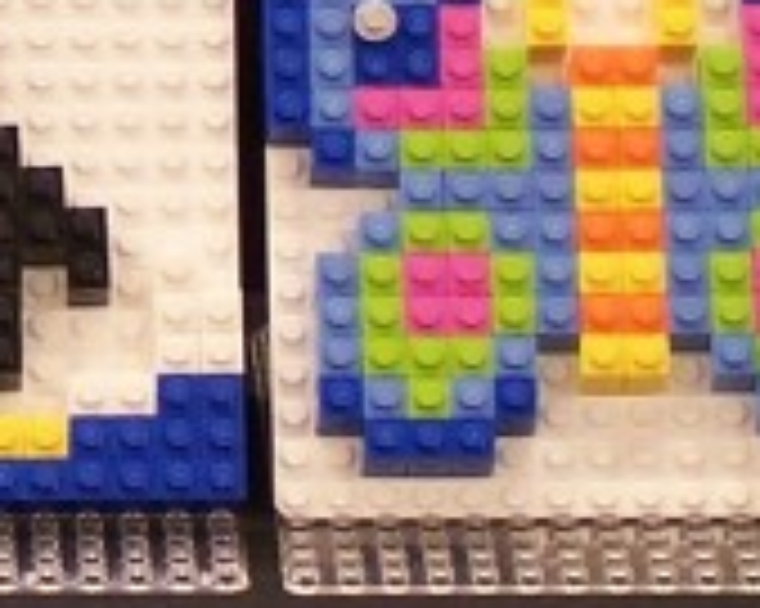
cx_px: -121
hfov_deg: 4.0
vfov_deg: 3.2
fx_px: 10903
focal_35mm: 485
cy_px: -410
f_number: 3.2
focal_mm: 13.7
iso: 80
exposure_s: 1/2
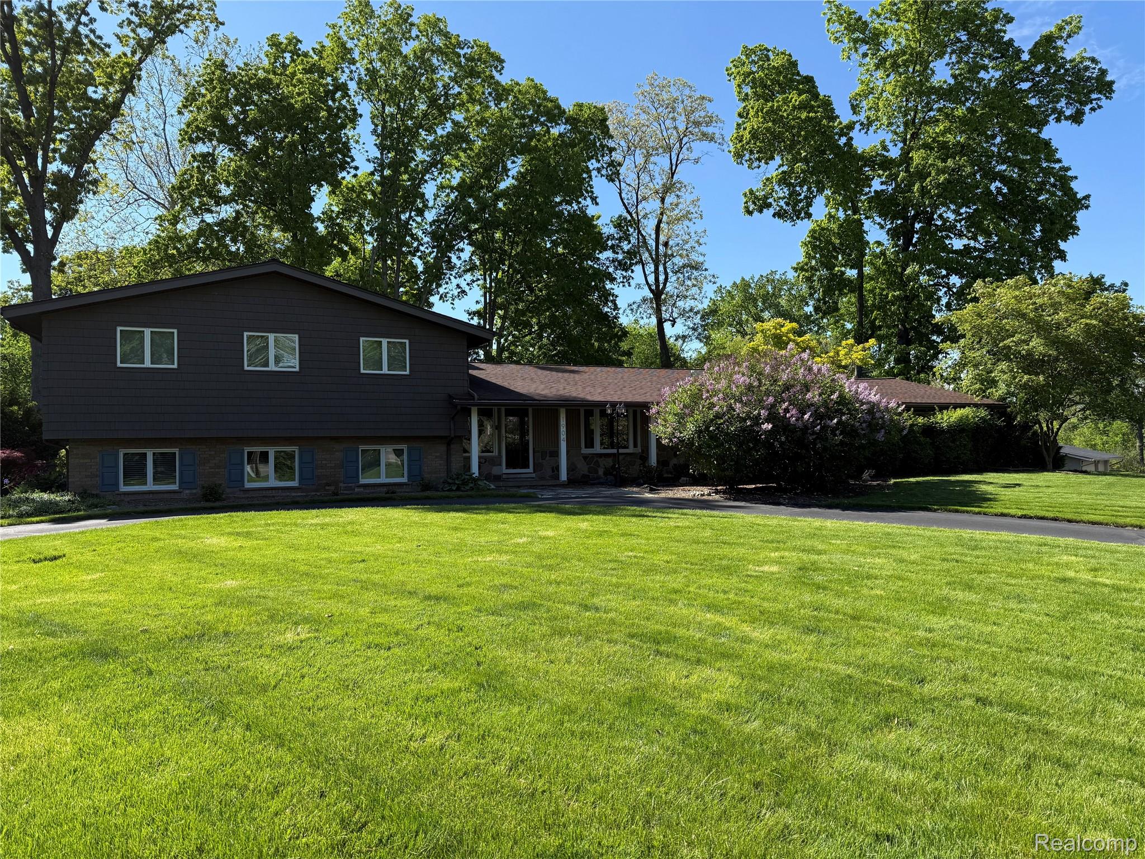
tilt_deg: +1.9
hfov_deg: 71.6
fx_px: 794
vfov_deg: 56.8
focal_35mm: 24
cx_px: 572
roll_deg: +0.7
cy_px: 430
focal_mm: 6.76
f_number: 1.78
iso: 80
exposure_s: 1/2232
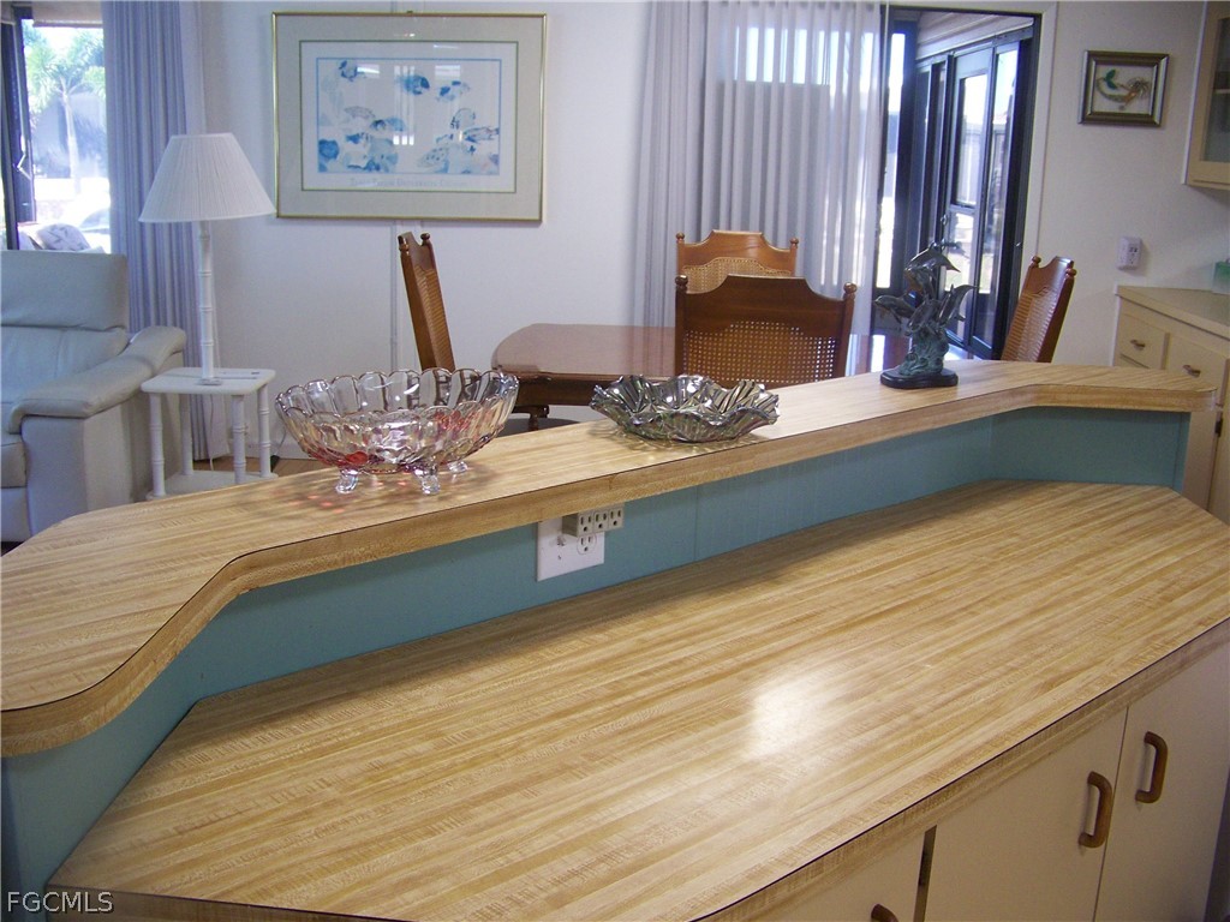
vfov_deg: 39.7
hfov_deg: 51.4
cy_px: 461
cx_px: 615
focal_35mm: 36
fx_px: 1279
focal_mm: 5.85
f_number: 2.8
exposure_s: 1/30
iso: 160
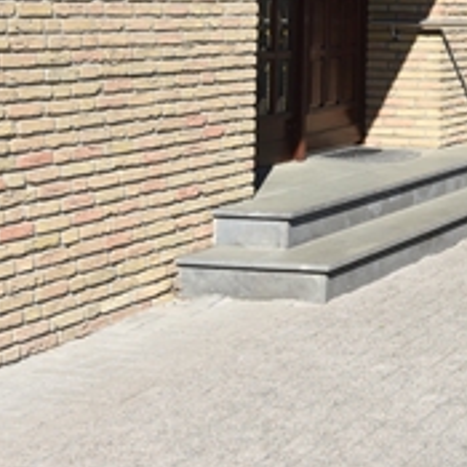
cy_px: -27
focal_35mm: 93
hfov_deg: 17.3
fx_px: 1419
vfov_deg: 18.1
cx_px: 640
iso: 100
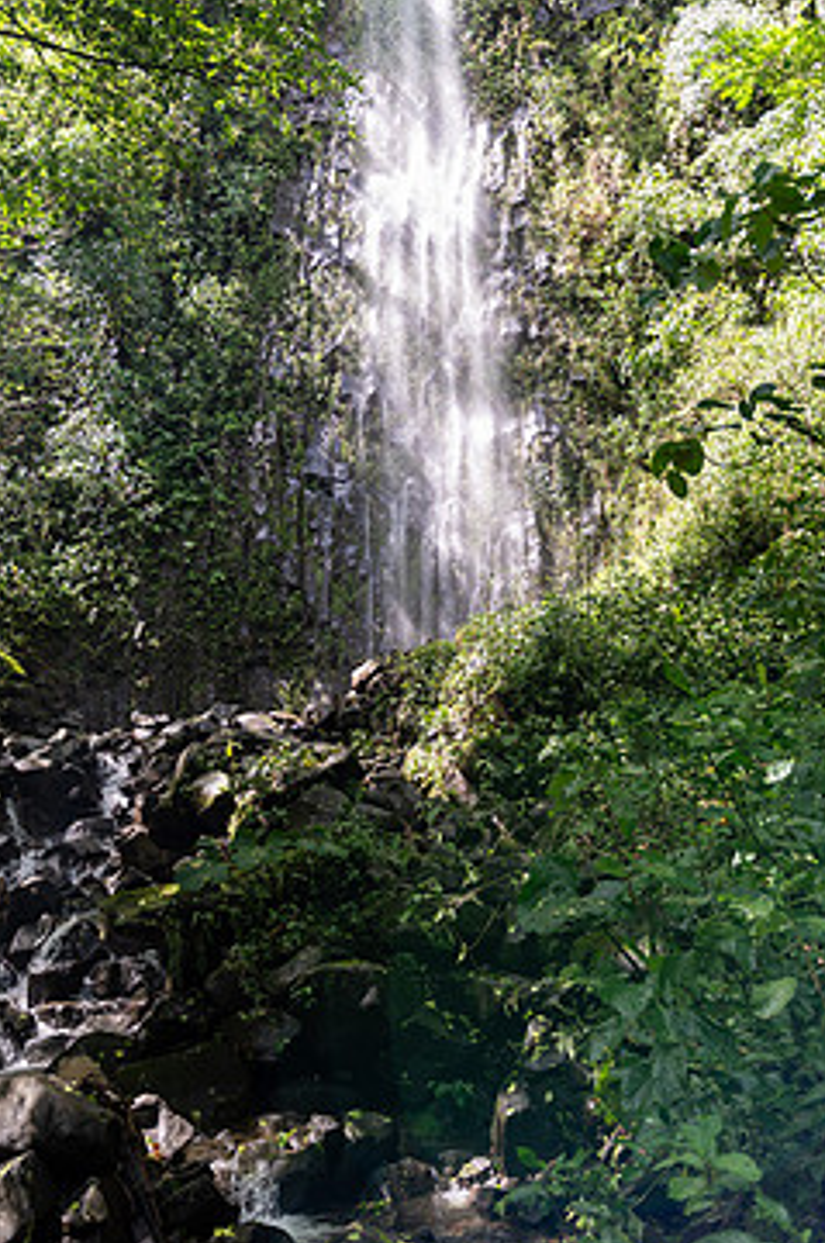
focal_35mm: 30
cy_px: 521
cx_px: 343
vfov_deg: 61.6
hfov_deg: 43.3
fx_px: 1034
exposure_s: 1/400
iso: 160
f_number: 2.8
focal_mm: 24
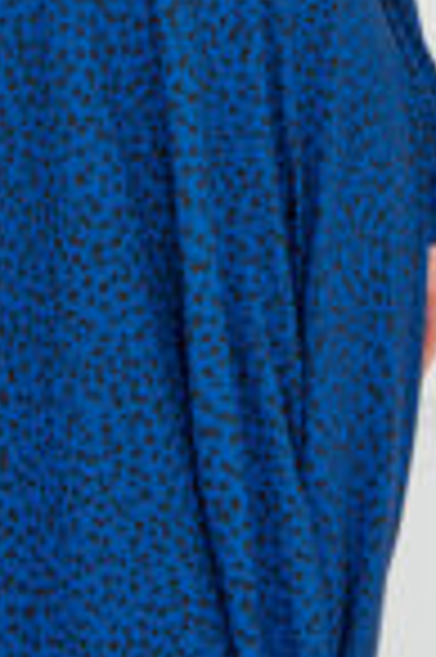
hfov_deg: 7.9
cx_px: 139
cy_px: -297
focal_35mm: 173
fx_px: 3150
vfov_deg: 11.5
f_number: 4.5
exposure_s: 1/200
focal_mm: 28
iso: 400
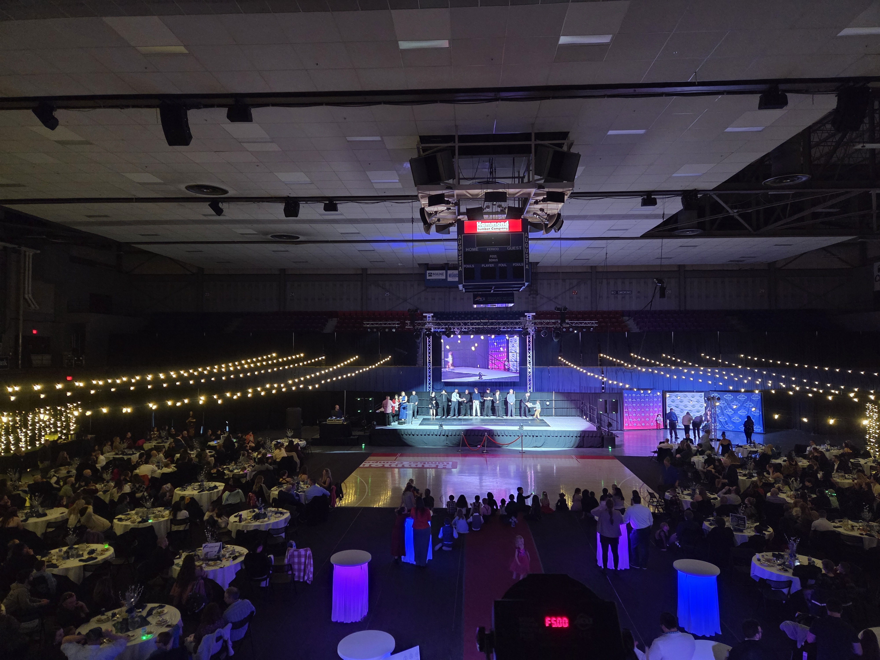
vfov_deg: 58.9
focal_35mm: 23
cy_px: 330
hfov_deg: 73.9
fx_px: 585
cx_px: 440
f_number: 1.8
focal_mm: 5.4
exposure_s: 1/60
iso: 1250
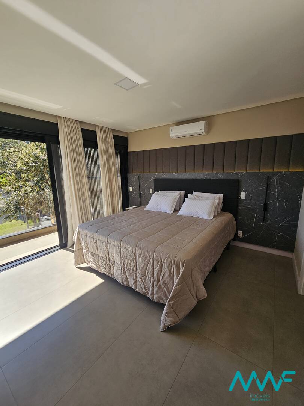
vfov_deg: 106.2
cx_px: 152
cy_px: 203
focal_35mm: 13
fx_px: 152
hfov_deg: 89.9
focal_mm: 2.2
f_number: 2.2
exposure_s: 1/472
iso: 50
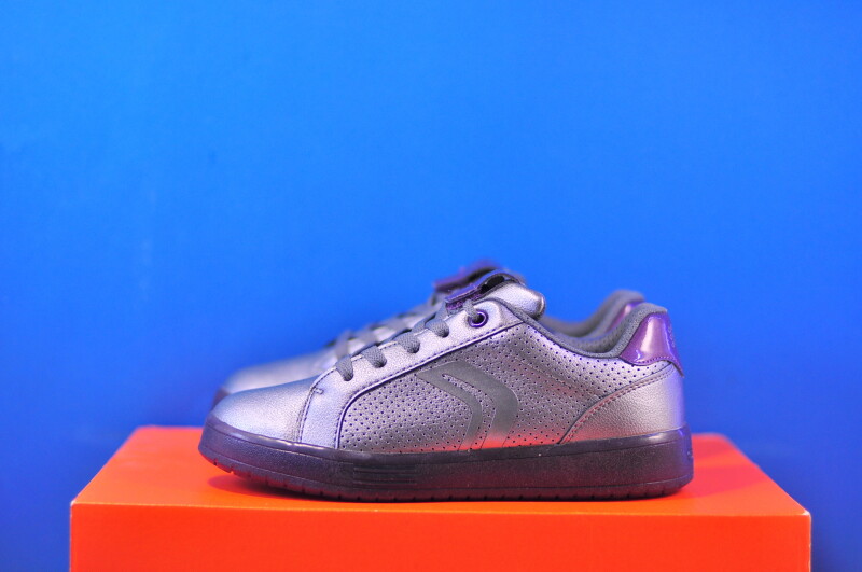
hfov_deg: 27.0
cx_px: 431
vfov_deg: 18.1
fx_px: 1793
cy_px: 286
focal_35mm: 75
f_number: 2
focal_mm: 50
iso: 250
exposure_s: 1/320
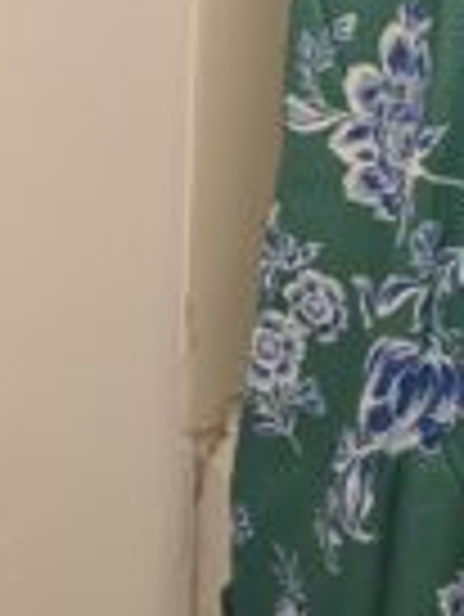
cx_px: -32
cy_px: 220
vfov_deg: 14.7
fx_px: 2391
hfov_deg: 11.0
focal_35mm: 134
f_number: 1.7
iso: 100
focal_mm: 6.3
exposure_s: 1/120
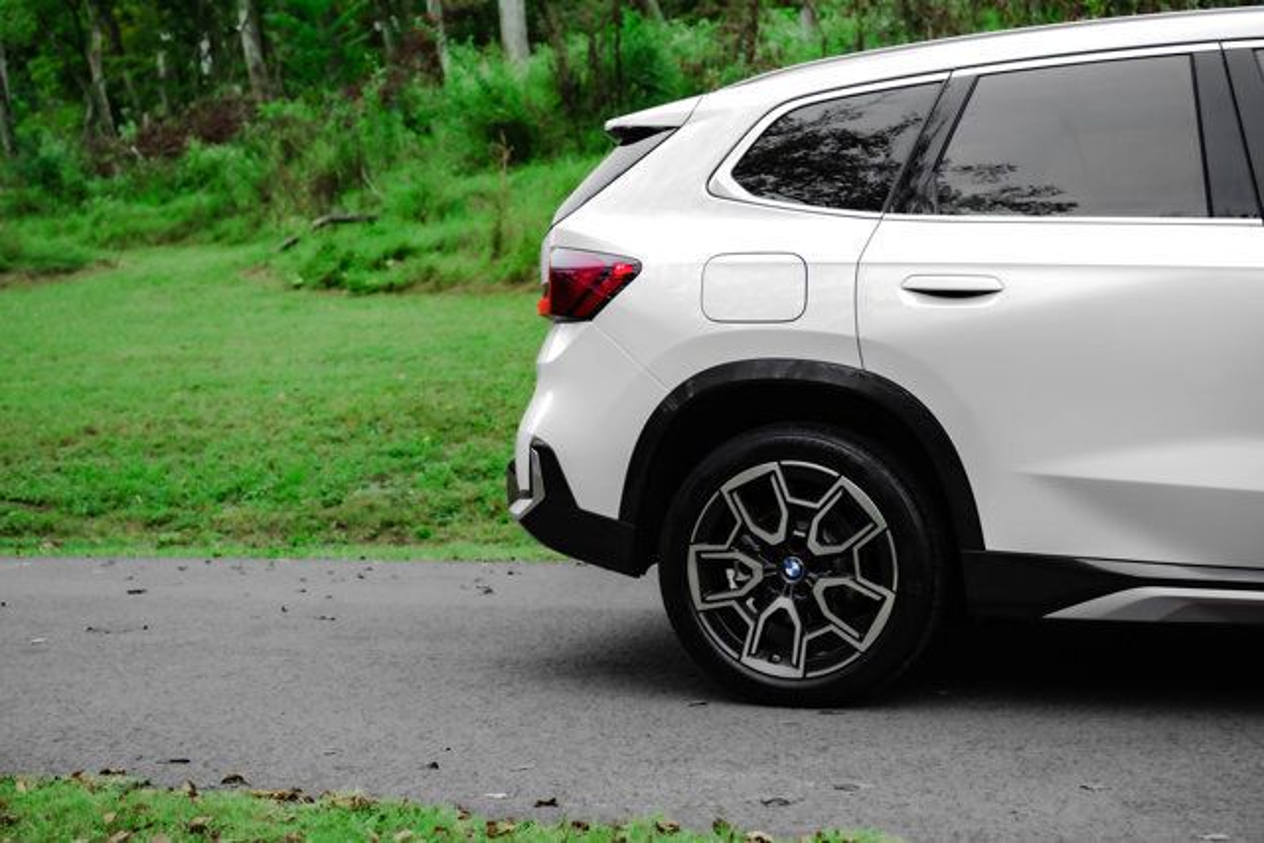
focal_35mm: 52
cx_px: 632
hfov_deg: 38.2
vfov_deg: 26.0
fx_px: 1826
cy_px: 422
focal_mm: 52
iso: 400
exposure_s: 1/500
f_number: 4
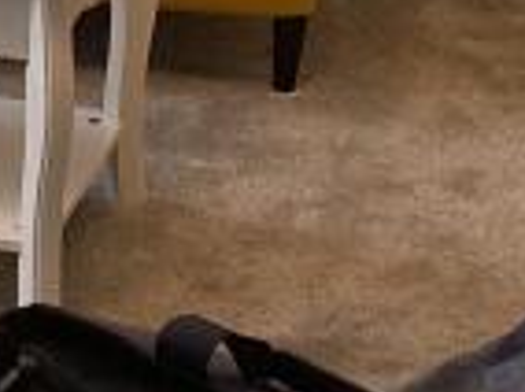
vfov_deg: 7.1
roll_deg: -1.7
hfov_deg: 10.4
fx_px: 2846
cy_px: -729
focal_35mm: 188
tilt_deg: -6.8
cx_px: -118
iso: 125
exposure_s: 1/100
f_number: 1.8
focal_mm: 4.25
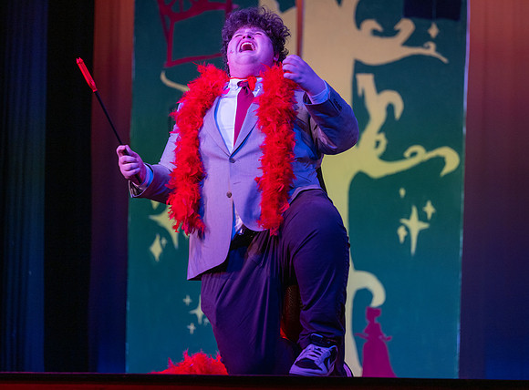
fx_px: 2944
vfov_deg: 7.6
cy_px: 177
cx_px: 256
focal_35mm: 194
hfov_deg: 10.3
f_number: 2.8
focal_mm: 160
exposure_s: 1/400
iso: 500
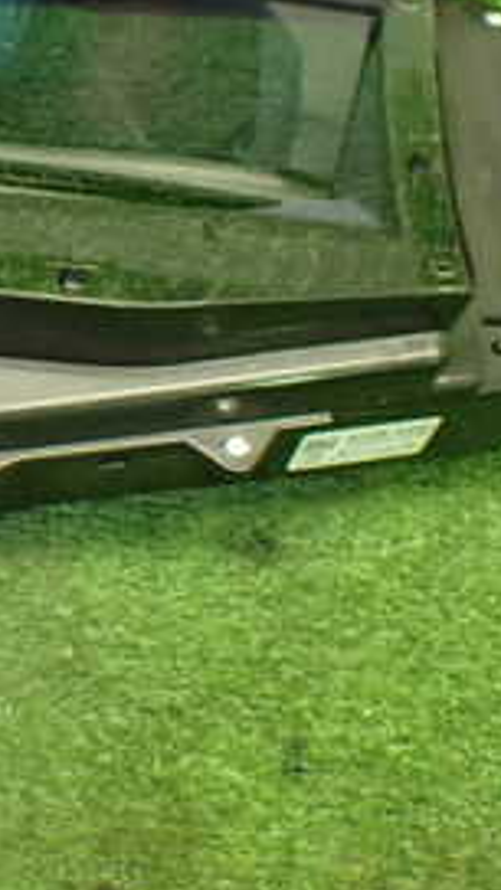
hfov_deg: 16.0
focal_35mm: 72
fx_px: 1700
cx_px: -124
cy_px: 281
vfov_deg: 29.1
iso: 800
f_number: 2.3
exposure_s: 1/80
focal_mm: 5.4
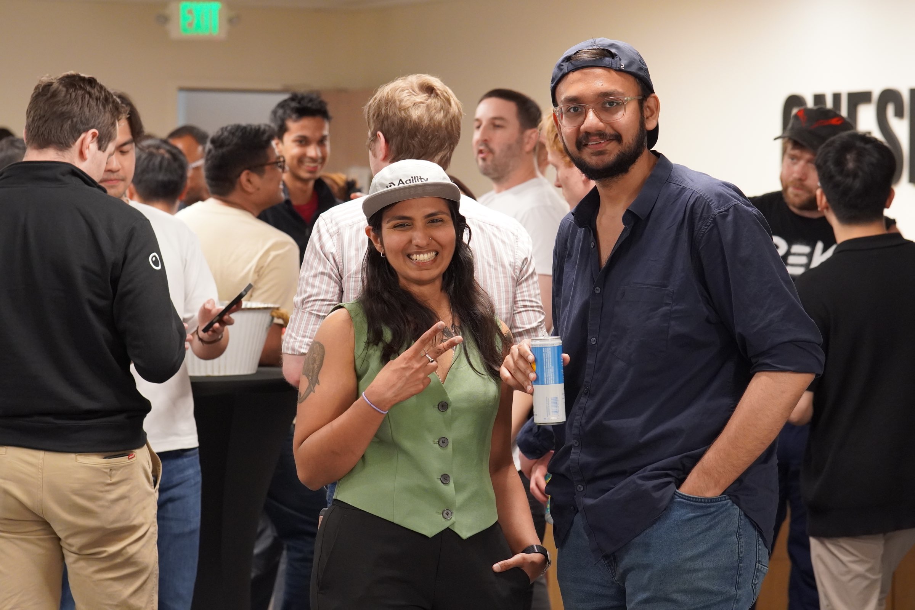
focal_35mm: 112
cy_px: 305
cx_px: 458
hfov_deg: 18.2
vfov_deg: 12.2
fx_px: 2859
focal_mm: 75
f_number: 4
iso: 2000
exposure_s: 1/160
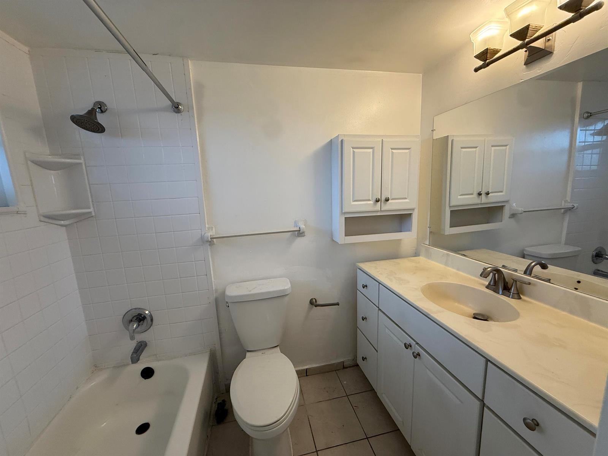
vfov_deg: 85.7
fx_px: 246
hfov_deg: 102.1
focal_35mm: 14
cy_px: 228
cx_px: 304
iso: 125
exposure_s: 1/120
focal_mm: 2.22
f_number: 2.2
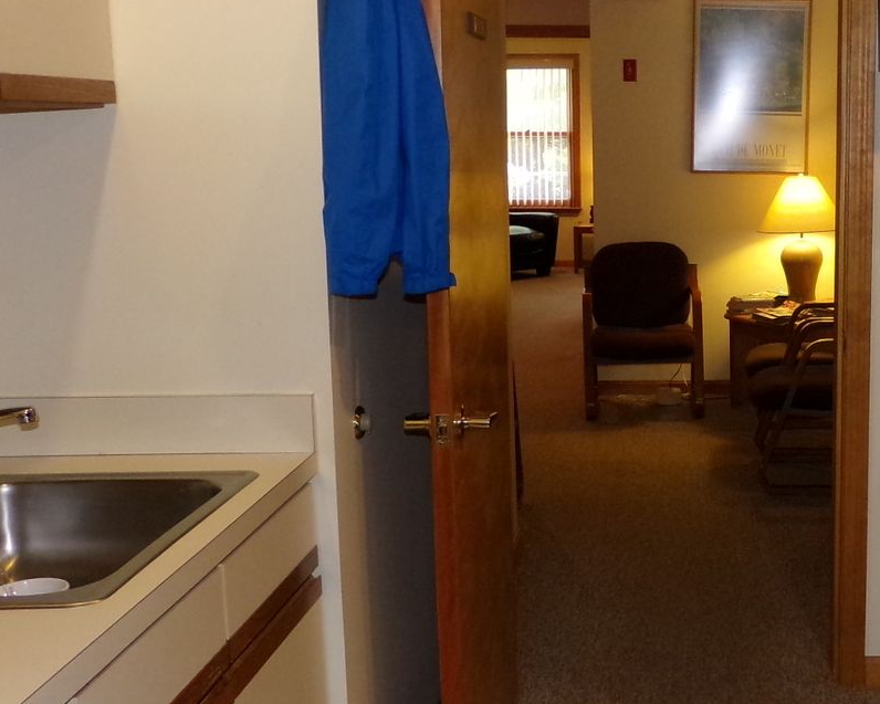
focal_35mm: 51
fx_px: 1328
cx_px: 757
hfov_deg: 35.0
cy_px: 318
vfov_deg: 29.7
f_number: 3.2
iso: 200
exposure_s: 1/34
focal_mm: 4.7
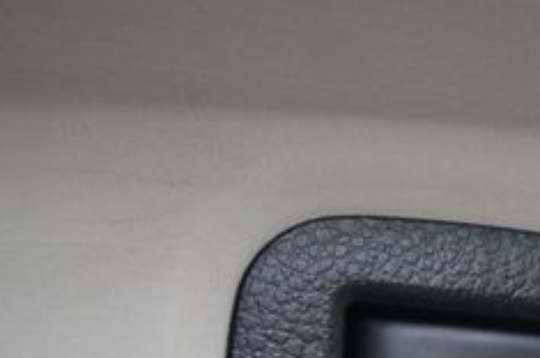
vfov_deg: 13.5
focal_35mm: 98
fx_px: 1468
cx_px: 427
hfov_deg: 20.6
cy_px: 445
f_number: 3.8
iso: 800
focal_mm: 24
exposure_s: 1/200
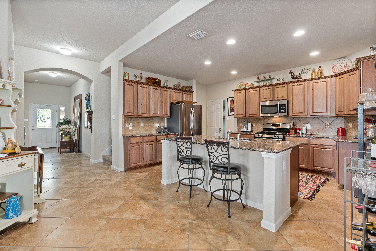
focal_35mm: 16
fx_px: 167
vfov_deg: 73.7
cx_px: 188
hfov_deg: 96.7
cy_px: 126
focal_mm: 16
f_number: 7.1
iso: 320
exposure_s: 1.3
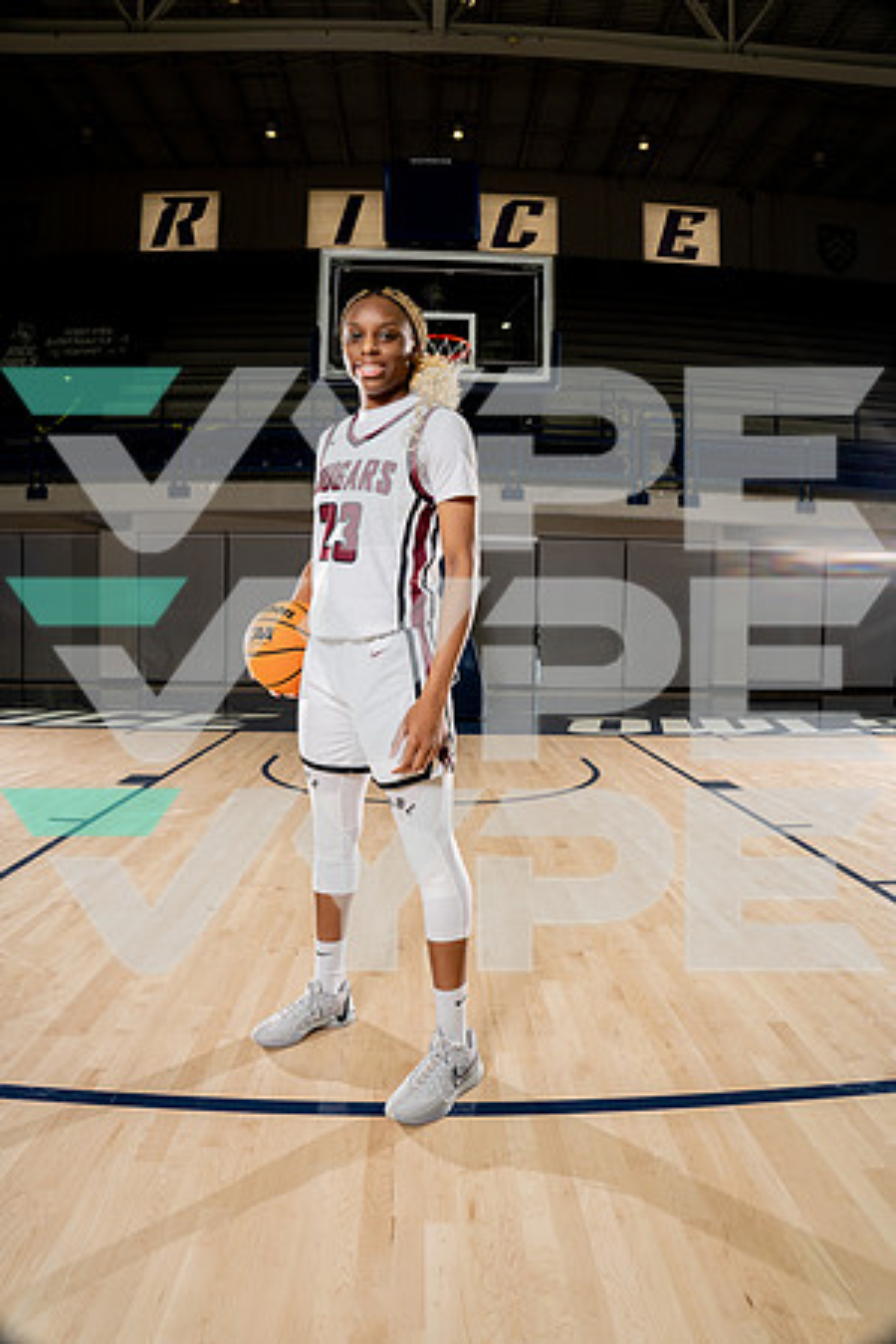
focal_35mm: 20
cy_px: 672
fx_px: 747
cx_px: 448
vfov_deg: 84.0
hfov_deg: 61.9
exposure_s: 1/250
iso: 640
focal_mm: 20
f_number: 8
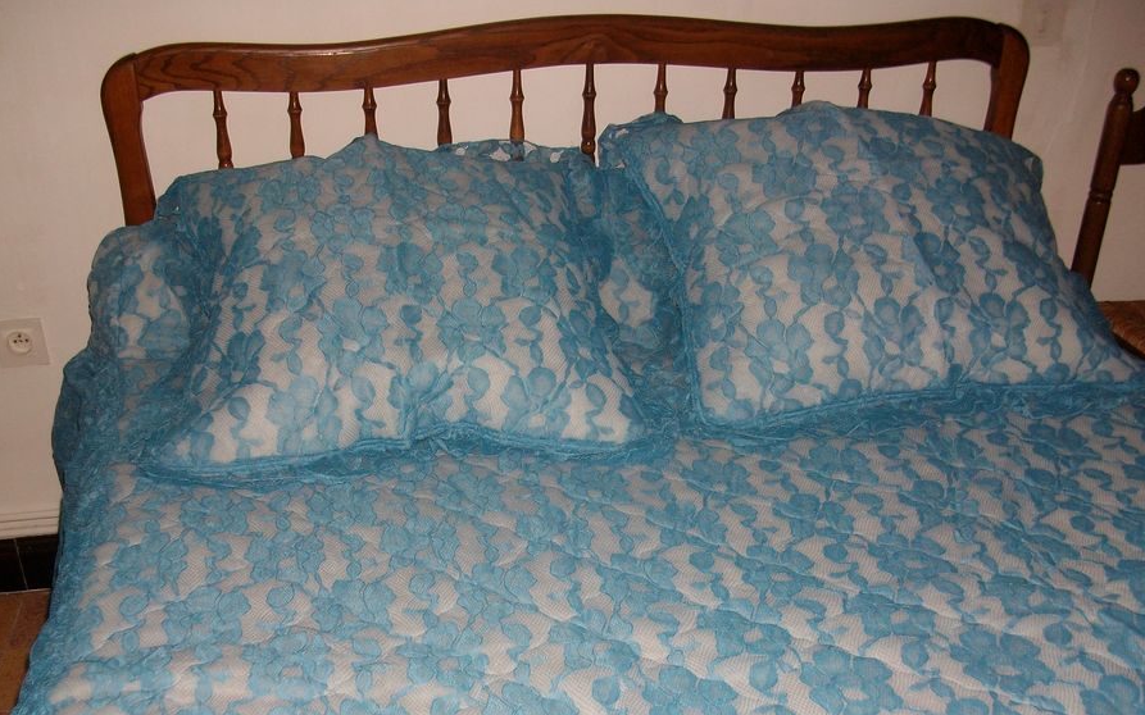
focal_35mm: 38
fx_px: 1186
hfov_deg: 51.5
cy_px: 479
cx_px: 514
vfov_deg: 33.3
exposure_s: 1/40
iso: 125
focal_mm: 5.7
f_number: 2.9
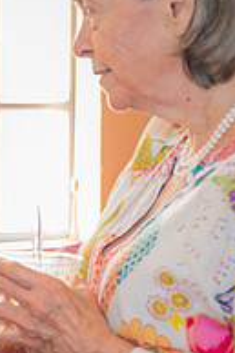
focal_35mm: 173
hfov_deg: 7.8
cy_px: 279
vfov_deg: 11.8
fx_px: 1697
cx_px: -86
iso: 400
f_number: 3.5
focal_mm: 33.5
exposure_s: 1/60
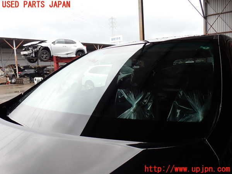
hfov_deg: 60.0
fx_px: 201
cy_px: 87
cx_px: 116
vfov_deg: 46.8
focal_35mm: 30
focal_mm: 5.4
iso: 100
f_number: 3.2
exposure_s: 1/200
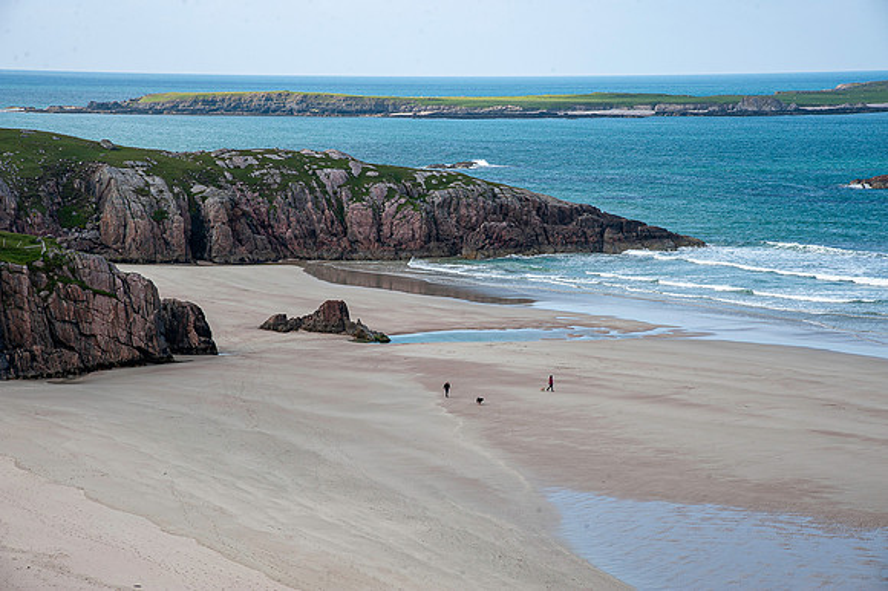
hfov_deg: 21.5
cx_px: 444
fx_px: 2342
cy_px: 296
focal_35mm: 95
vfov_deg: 14.4
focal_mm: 95
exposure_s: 1/200
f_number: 11
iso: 200
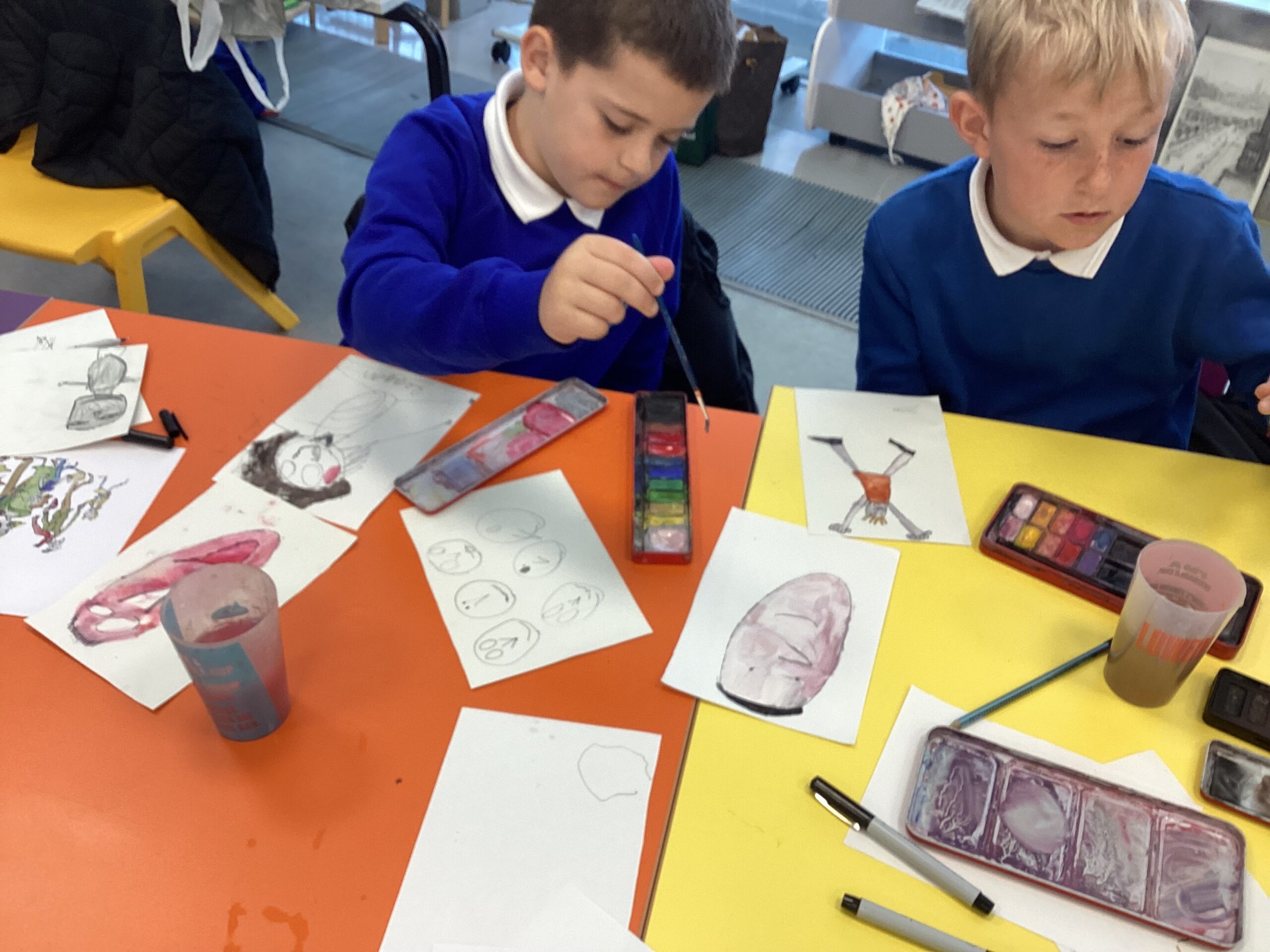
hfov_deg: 58.4
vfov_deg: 45.4
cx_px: 635
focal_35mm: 31
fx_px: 1137
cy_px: 476
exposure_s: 1/60
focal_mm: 3.3
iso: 64
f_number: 2.4
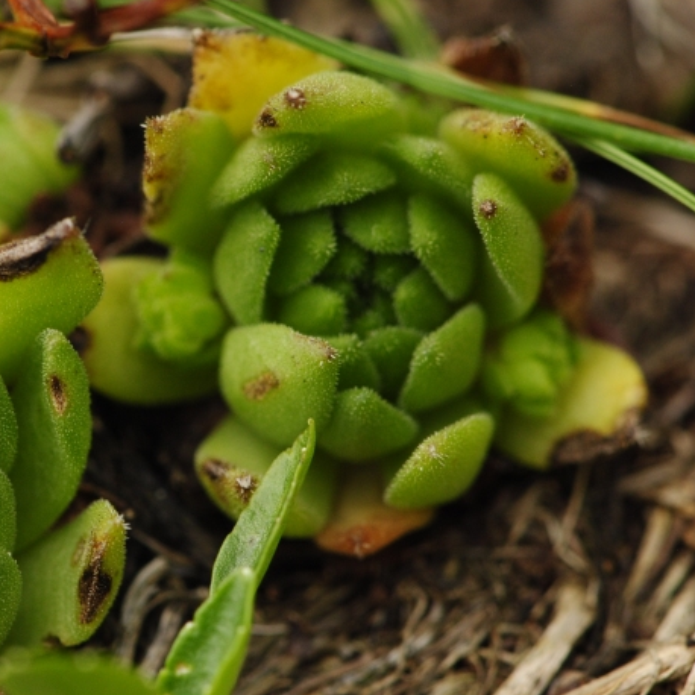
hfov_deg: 9.2
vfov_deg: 9.2
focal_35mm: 190
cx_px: 96
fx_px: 4310
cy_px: 399
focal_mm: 85
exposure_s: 1/200
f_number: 9
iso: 400
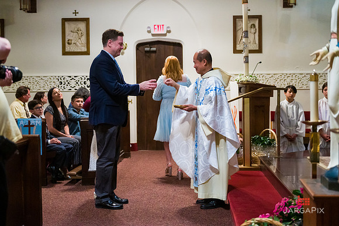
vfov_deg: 24.6
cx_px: 170
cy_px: 113
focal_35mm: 55
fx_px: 518
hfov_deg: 36.3
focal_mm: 55
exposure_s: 1/400
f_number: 3.2
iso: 6400
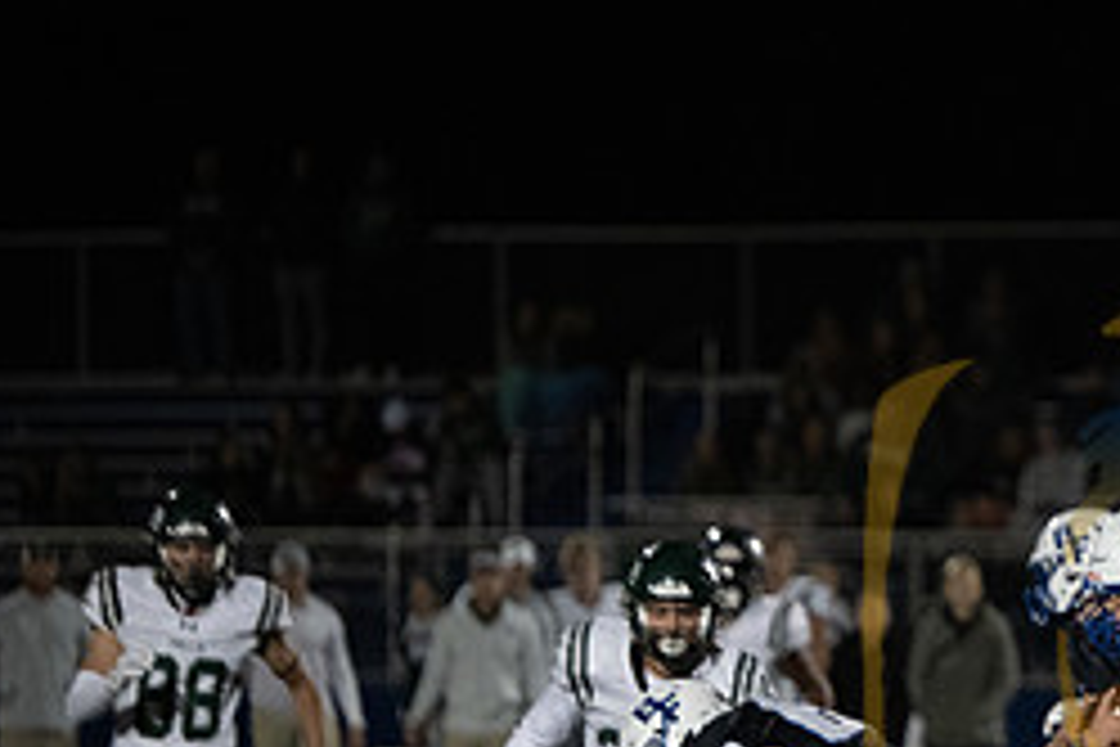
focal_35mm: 372
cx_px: 1241
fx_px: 11572
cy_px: 758
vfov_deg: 3.7
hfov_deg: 5.5
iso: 5000
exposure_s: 1/1600
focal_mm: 160
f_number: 2.8
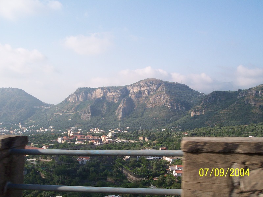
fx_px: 289
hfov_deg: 49.0
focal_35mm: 38
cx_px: 132
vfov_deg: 37.7
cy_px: 98
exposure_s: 1/500
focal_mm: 8
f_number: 4.8
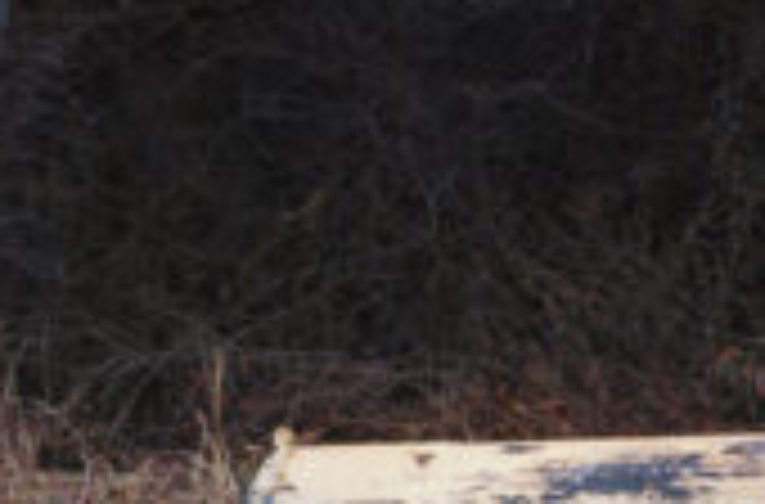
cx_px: 1863
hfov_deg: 10.7
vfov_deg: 8.3
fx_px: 3451
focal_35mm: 163
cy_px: 400
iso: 100
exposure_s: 1/6
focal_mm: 18
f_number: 10
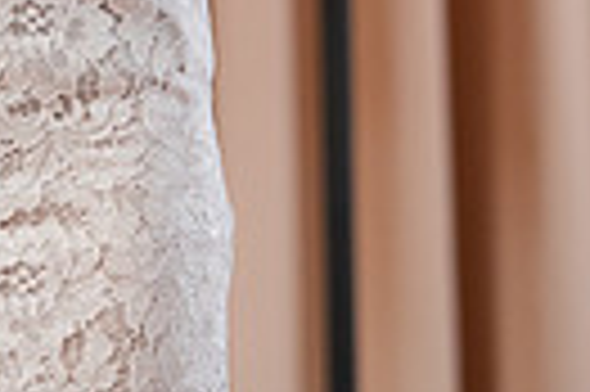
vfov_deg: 2.4
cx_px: -414
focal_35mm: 576
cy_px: -439
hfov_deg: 3.6
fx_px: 9428
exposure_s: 1/200
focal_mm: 130
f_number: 3.2
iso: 2000
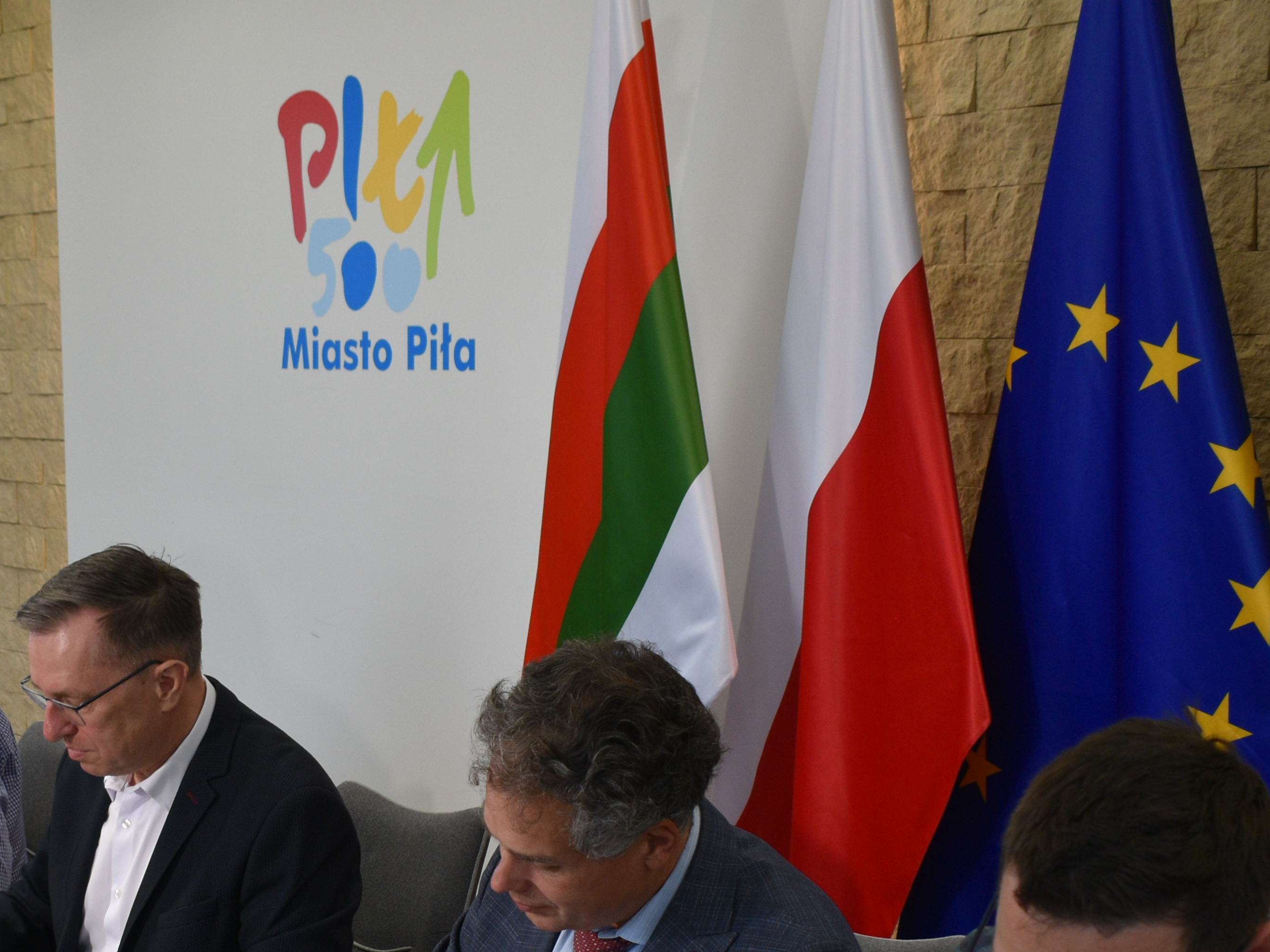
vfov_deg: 21.4
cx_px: 300
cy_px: 868
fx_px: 2460
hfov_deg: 28.5
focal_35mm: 67
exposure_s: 1/60
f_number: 4
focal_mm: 21
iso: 450
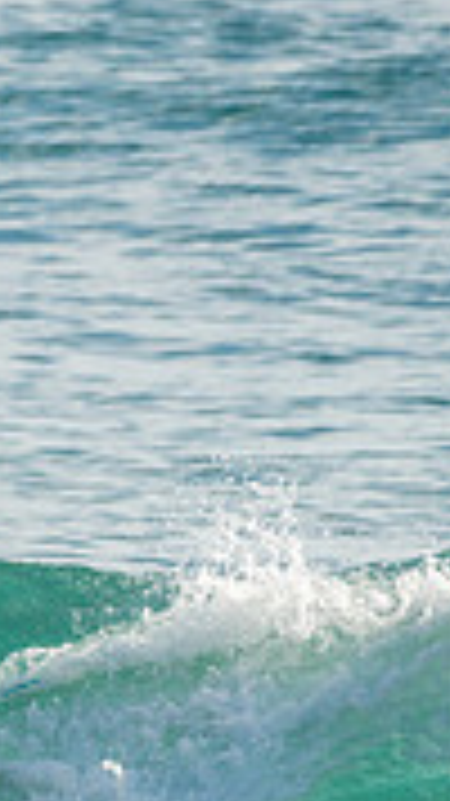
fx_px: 36160
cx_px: -594
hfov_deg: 0.7
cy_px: 632
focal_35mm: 1703
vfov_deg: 1.3
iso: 180
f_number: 5.6
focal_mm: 500
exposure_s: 1/2000
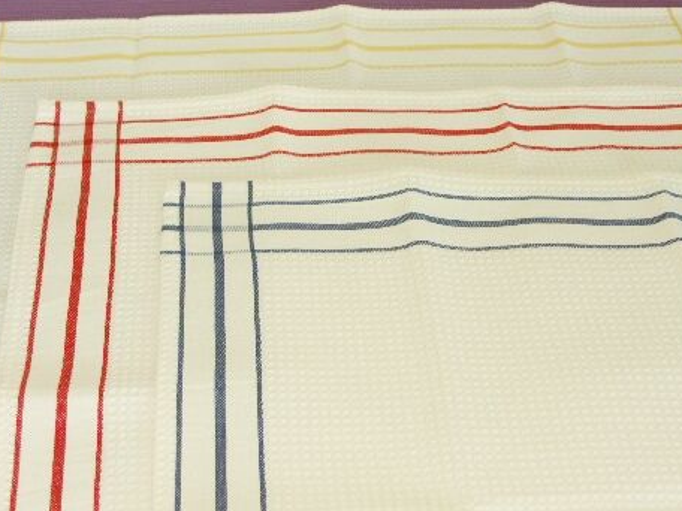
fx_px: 1162
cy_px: 273
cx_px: 319
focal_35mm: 59
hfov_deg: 32.7
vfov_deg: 24.8
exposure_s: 1/80
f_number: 2.8
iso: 64
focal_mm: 10.83
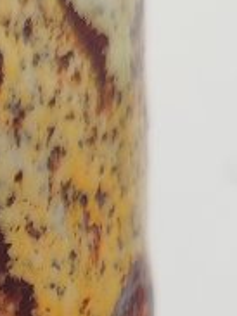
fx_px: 1618
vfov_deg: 10.3
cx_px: -140
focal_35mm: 177
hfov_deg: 8.2
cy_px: 634
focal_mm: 6.12
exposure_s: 1/950
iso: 50
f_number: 1.9
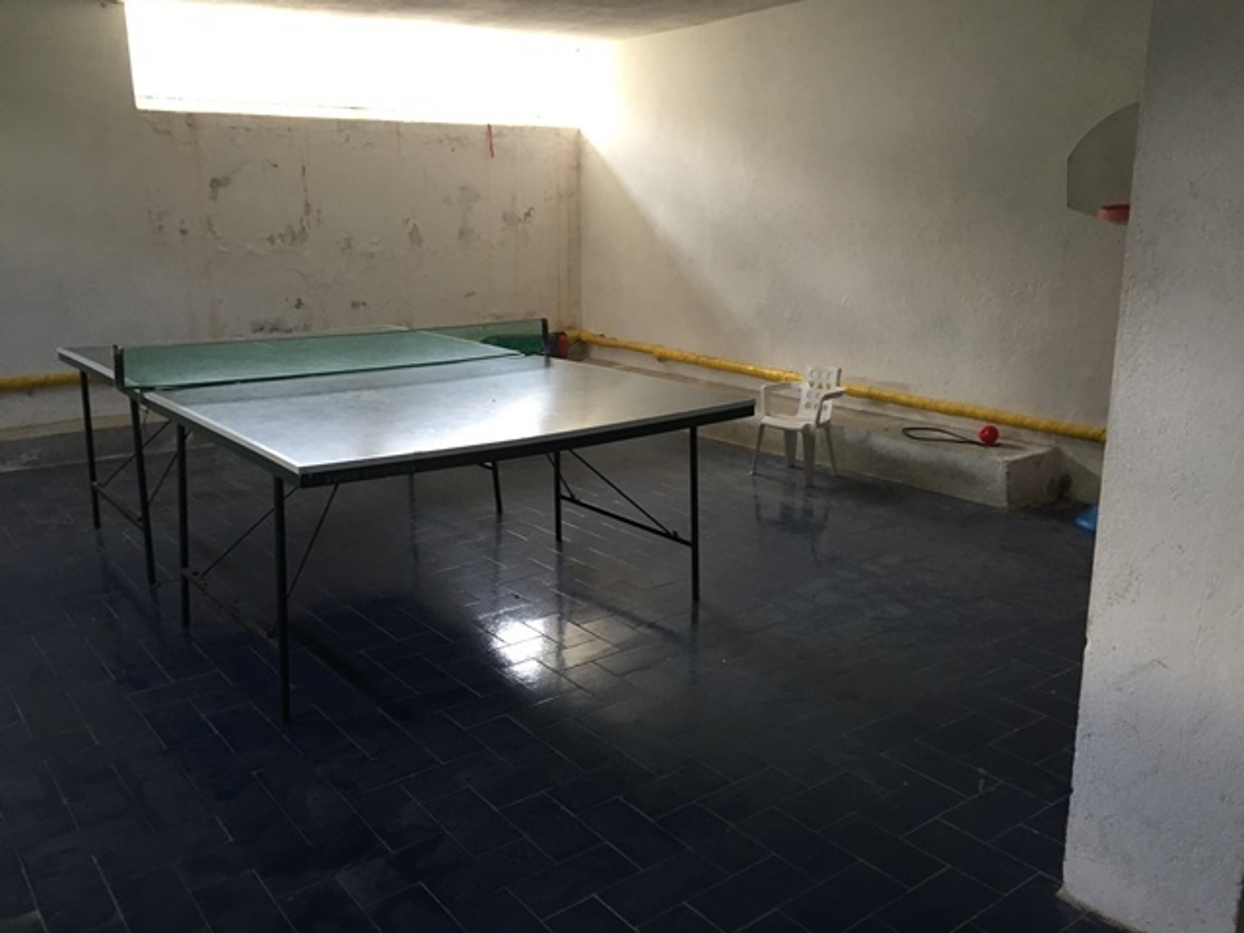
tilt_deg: -16.0
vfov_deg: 48.2
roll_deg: +0.5
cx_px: 622
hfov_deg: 61.7
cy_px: 466
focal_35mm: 29
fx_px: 1042
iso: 64
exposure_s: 1/33
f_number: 2.2
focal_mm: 4.15
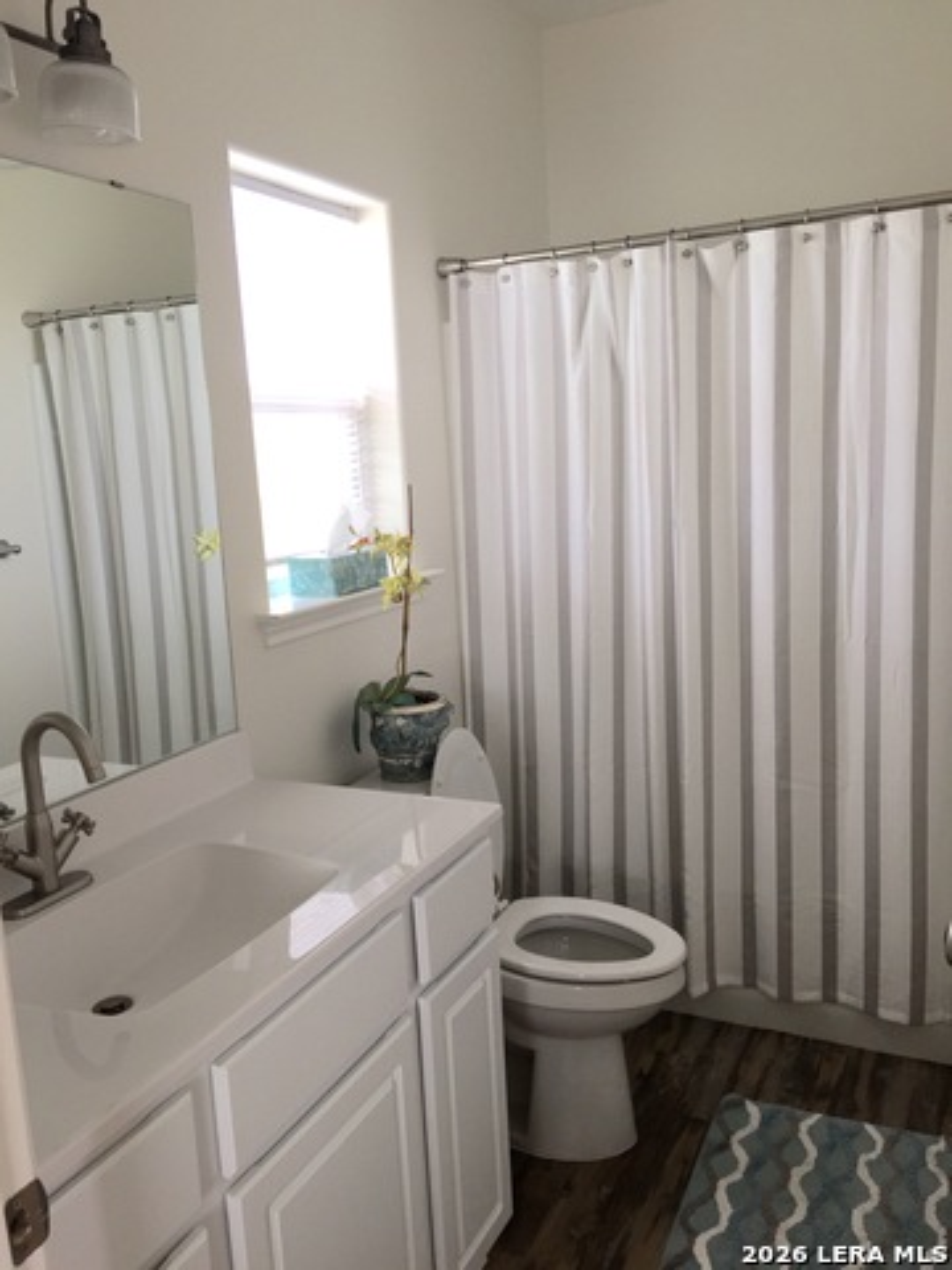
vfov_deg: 61.7
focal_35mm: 29
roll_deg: +3.1
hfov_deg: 48.2
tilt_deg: -10.5
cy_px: 635
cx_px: 476
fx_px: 1063
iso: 32
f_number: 2.2
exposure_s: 1/40
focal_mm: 4.15
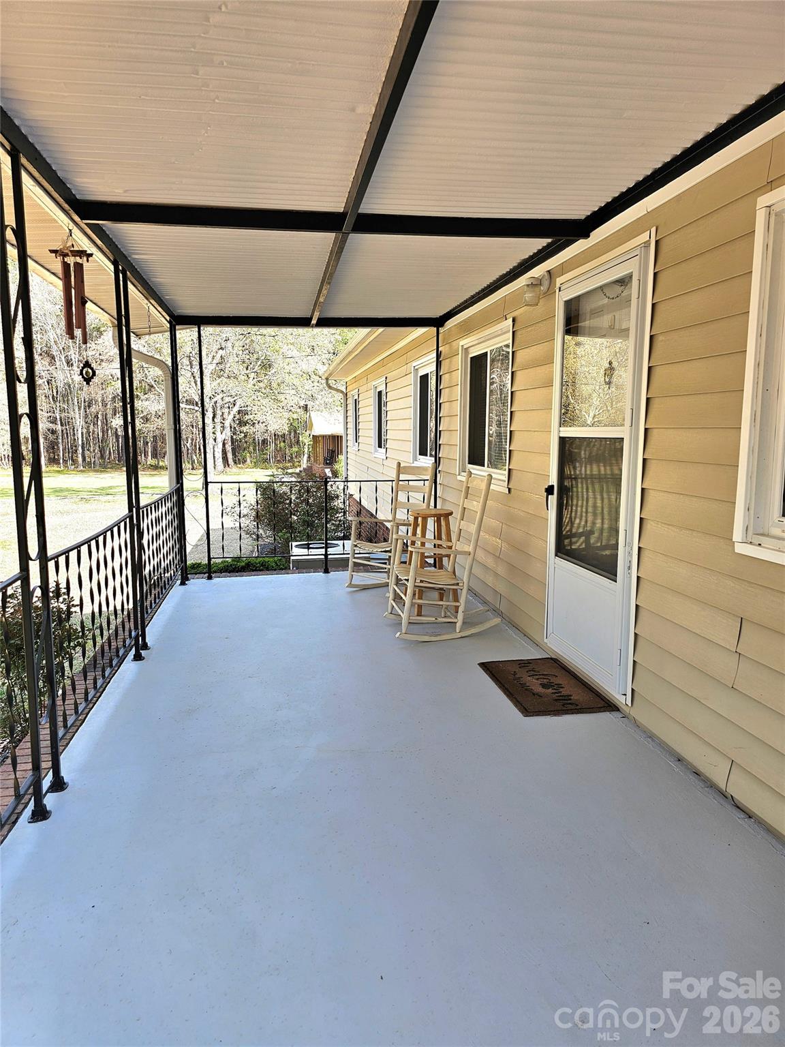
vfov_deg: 73.9
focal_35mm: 23
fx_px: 695
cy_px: 524
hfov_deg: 58.9
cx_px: 392
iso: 12
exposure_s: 1/182
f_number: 1.7
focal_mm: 6.3
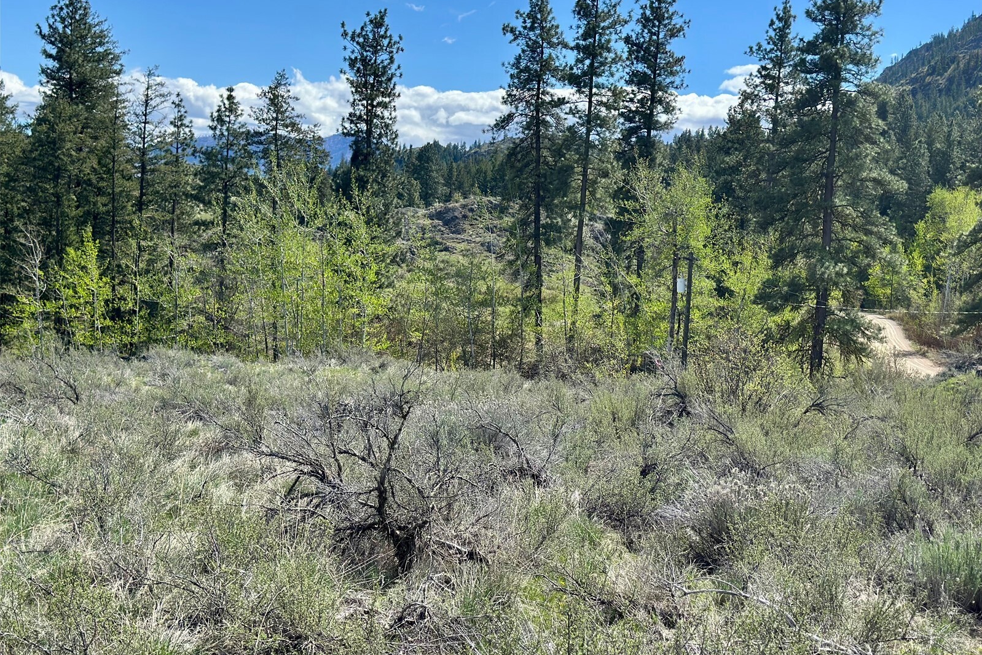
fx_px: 1364
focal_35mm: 50
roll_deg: -3.4
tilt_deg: -3.2
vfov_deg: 27.0
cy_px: 344
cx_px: 491
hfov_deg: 39.6
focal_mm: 6.86
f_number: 1.78
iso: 80
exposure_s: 1/3257
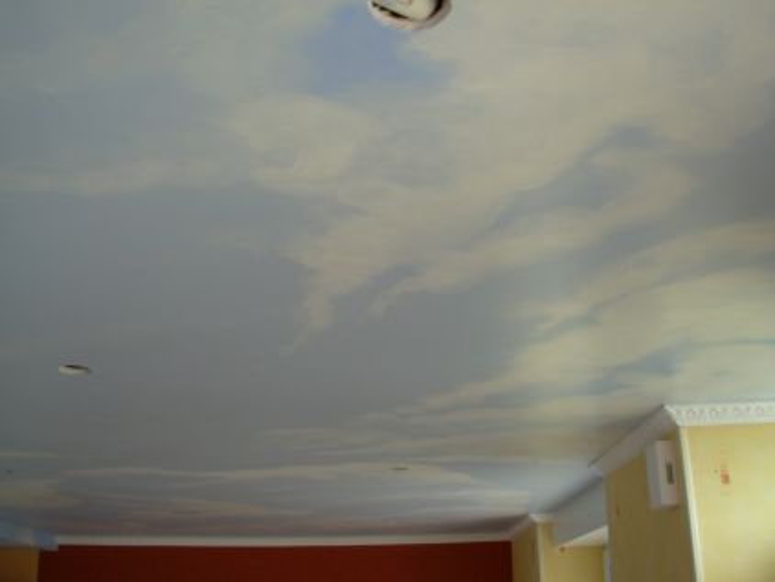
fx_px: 851
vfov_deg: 37.8
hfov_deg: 49.0
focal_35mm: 38
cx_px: 388
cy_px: 291
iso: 50
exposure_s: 1/18
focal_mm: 6.3
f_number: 2.9
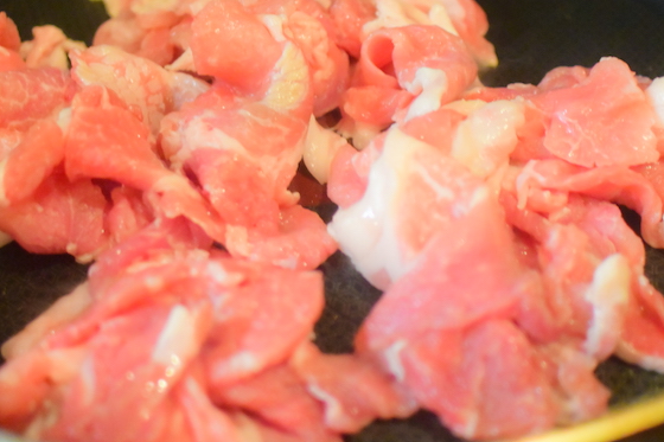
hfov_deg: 28.8
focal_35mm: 70
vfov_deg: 19.4
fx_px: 1291
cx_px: 365
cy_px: 221
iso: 1100
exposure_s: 1/60
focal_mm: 18.5
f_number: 1.8
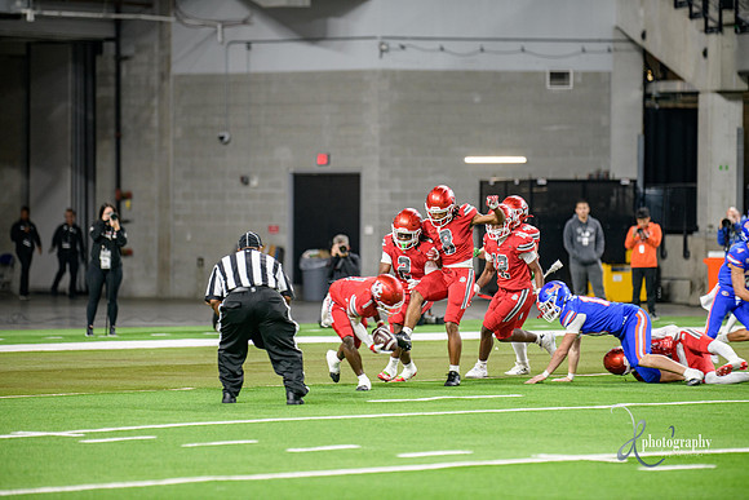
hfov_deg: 9.4
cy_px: 250
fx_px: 4578
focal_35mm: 220
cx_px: 374
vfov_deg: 6.2
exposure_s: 1/400
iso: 1000
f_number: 2.8
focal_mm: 220
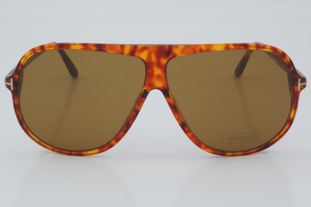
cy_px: 104
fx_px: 713
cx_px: 156
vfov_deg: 16.6
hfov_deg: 24.6
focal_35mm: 82
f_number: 32
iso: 100
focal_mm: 55
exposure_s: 1/4
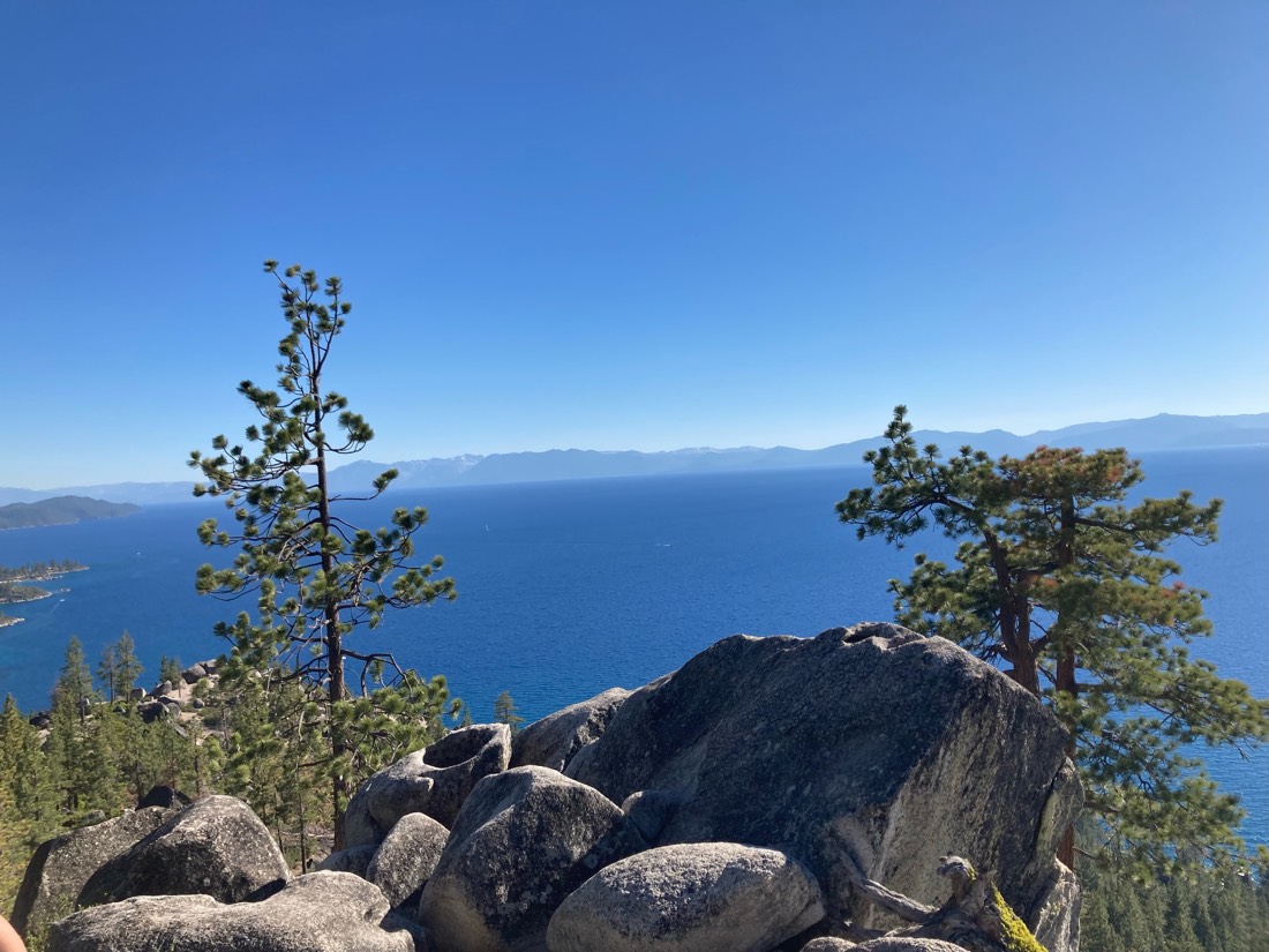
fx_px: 1026
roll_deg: +2.6
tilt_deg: -0.3
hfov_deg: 63.4
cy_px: 476
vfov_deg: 49.7
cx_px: 634
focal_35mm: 28
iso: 25
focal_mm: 3.99
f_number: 1.8
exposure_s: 1/2433
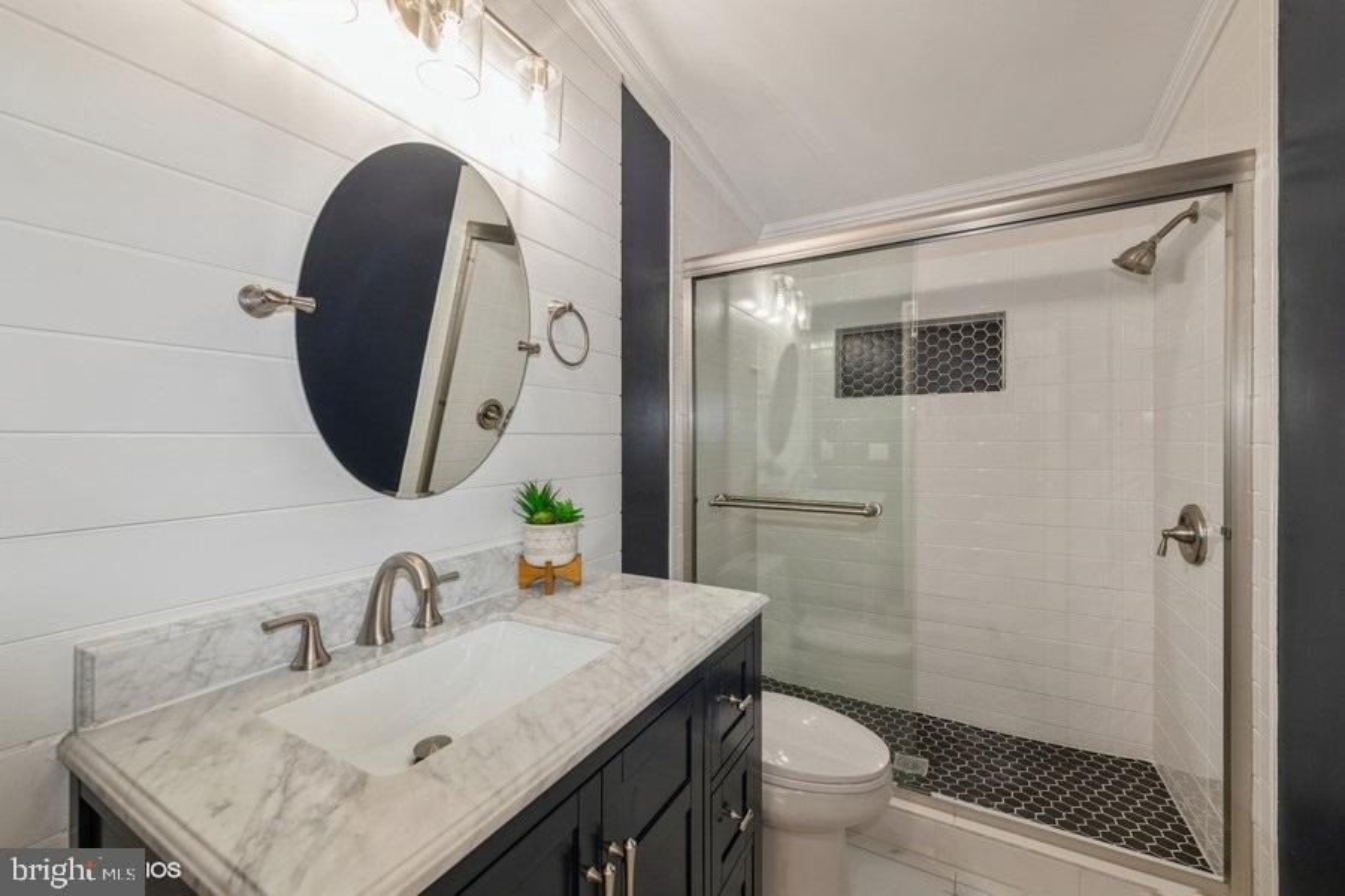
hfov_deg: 104.3
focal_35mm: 14
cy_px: 448
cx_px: 672
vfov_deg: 81.2
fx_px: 523
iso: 64
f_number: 8
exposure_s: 1/2
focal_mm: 14
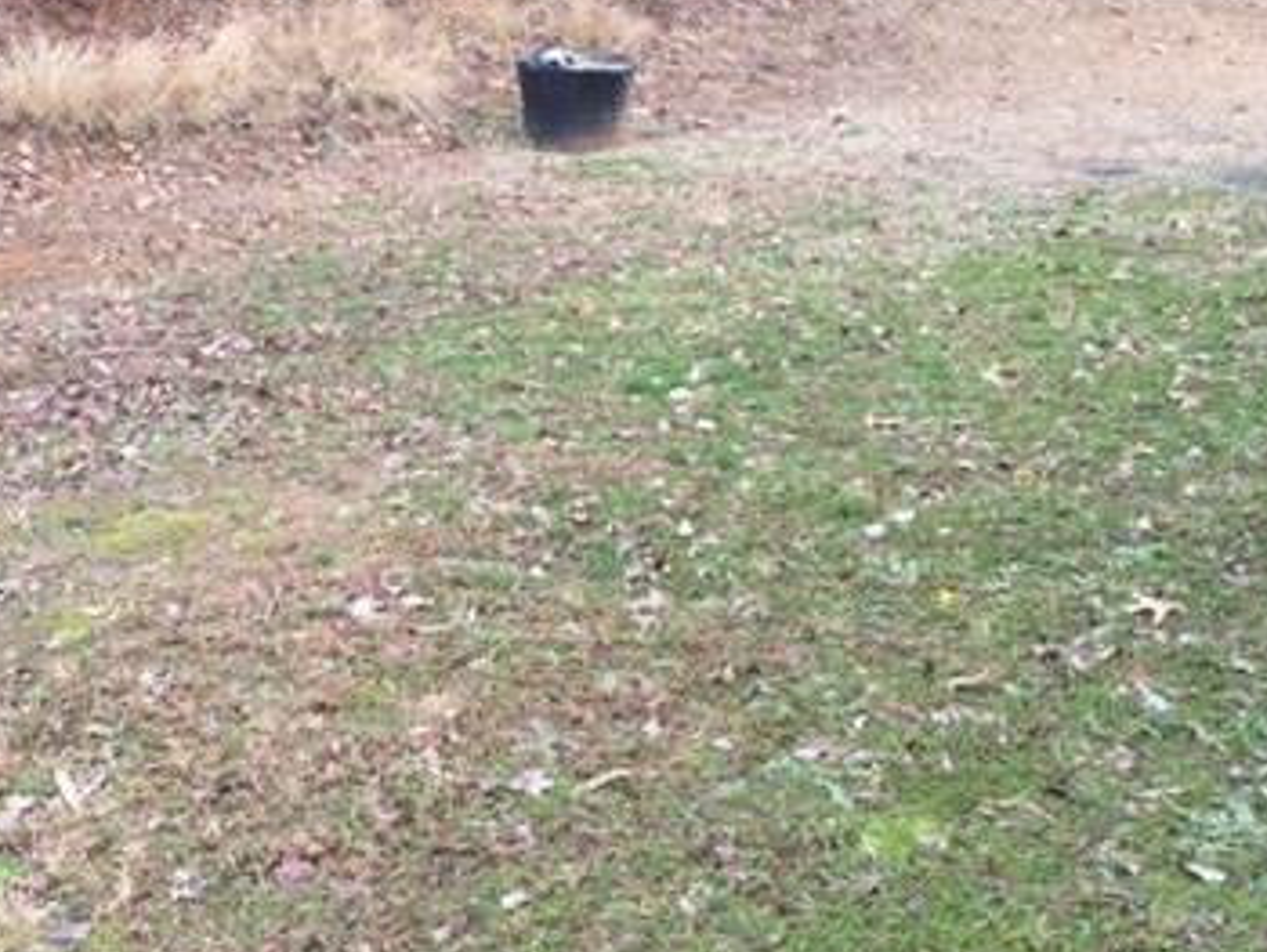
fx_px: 1941
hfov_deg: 35.8
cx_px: 438
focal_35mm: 53
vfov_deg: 27.3
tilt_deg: -11.8
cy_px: 297
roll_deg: +3.2
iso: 32
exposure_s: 1/225
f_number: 2.2
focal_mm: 4.15
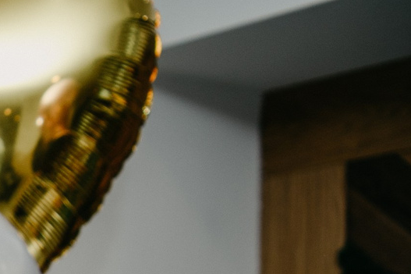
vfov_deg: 8.8
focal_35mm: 141
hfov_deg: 12.1
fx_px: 1609
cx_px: -533
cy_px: 650
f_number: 3.5
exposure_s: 1/160
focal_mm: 29
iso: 125
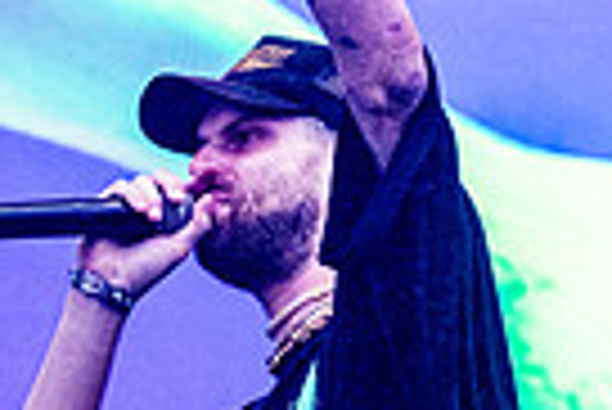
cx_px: 148
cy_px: 426
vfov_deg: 3.2
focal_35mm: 434
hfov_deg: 4.7
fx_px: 7386
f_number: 5
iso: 1250
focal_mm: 102
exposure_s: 1/3200
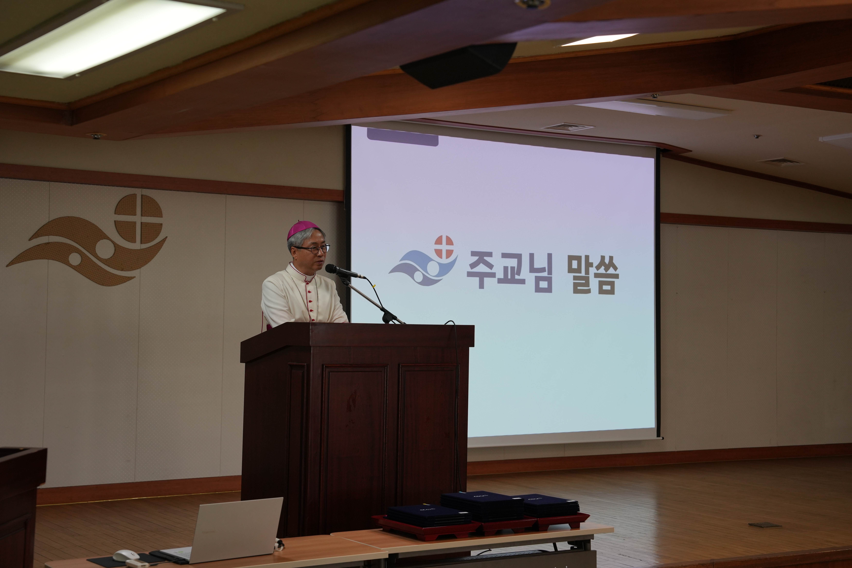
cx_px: 426
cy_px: 284
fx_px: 1349
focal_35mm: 57
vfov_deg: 23.8
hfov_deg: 35.1
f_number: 5
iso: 1000
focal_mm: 57
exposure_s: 1/200
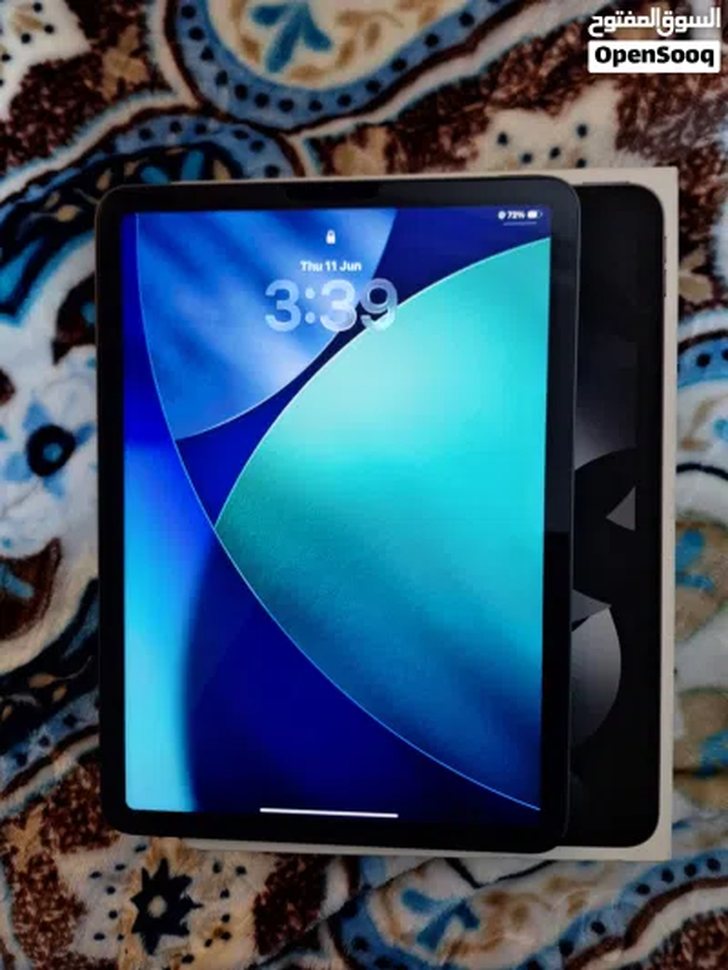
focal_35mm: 23
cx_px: 364
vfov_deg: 73.9
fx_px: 645
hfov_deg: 58.9
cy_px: 485
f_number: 1.8
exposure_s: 1/50
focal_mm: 5.54
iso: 100
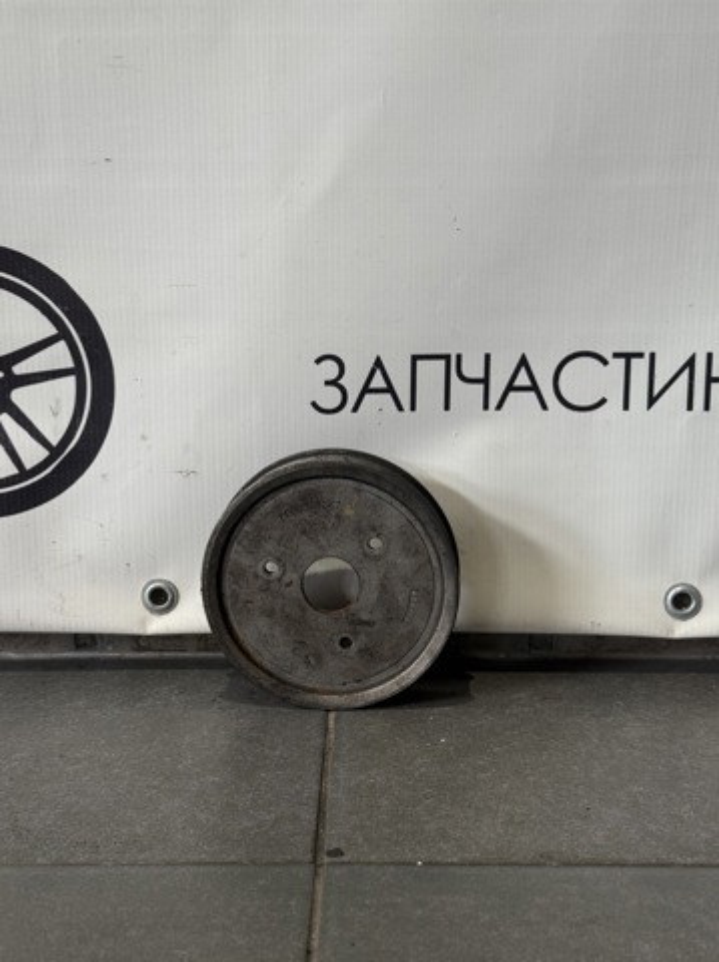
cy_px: 481
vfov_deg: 39.7
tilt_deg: -12.7
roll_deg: +0.3
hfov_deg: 30.2
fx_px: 1332
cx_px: 360
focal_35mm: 48
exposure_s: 1/100
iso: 64
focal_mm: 6.76
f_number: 1.78
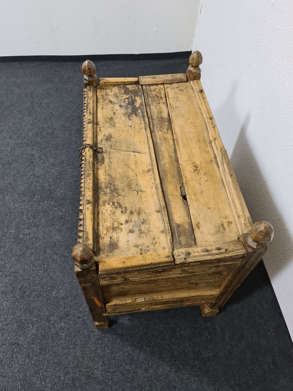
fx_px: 282
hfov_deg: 54.9
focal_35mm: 25
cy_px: 196
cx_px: 146
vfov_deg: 69.4
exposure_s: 1/100
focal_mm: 7
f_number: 1.8
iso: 320
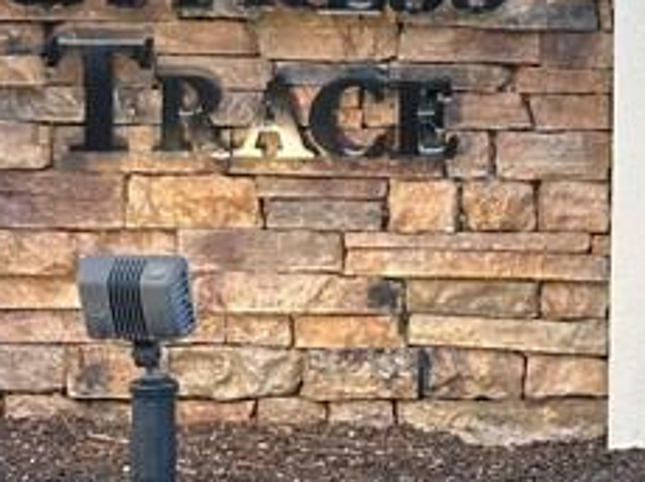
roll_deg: -0.6
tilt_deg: +0.8
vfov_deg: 6.8
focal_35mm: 214
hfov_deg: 9.3
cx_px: 412
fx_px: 3983
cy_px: -325
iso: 50
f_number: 1.78
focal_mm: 6.86
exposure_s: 1/200
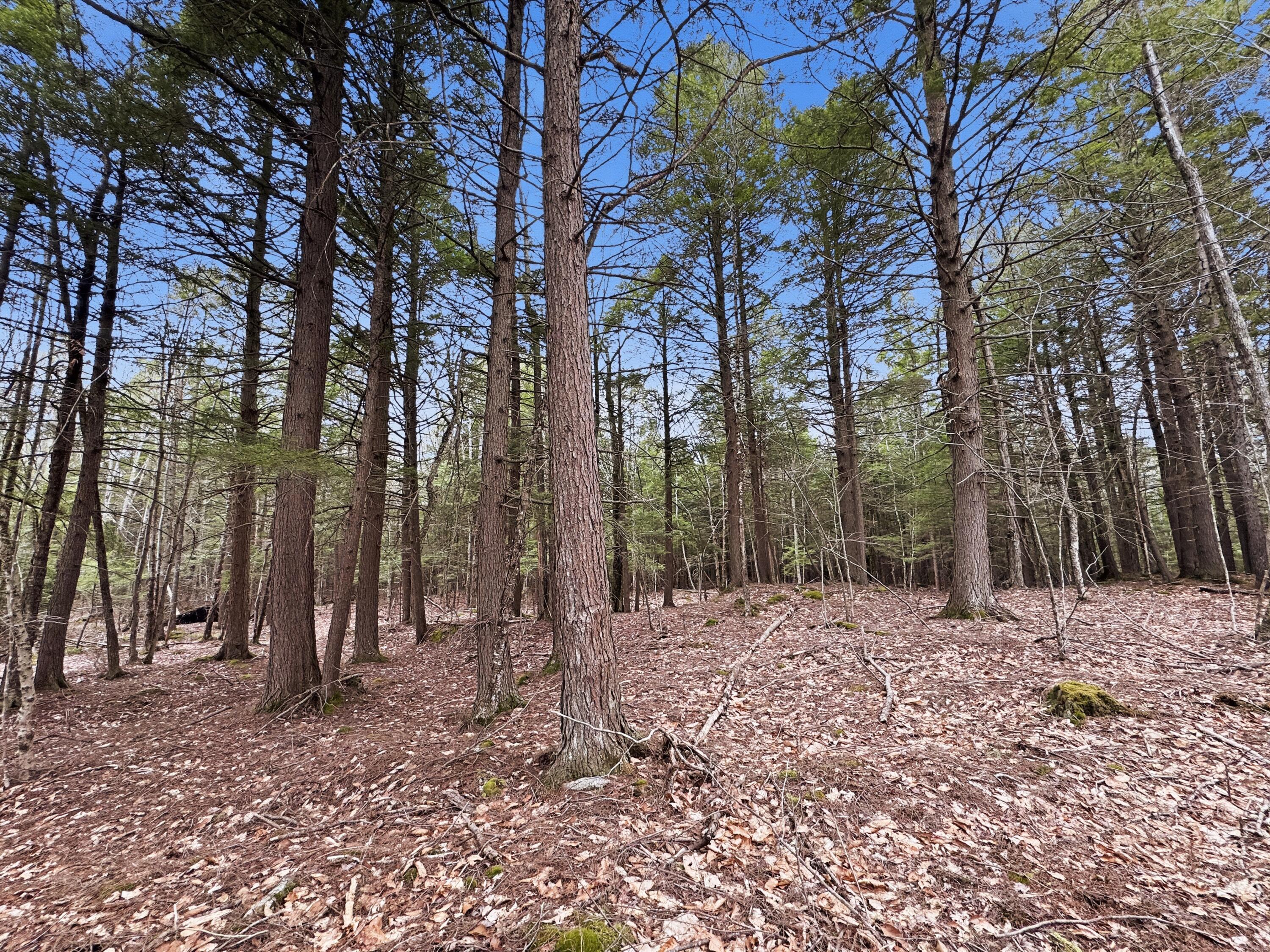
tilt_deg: +9.8
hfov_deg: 102.1
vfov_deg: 85.7
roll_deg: -0.5
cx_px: 635
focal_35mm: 14
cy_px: 476
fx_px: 514
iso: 160
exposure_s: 1/99
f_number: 2.2
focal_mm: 2.2
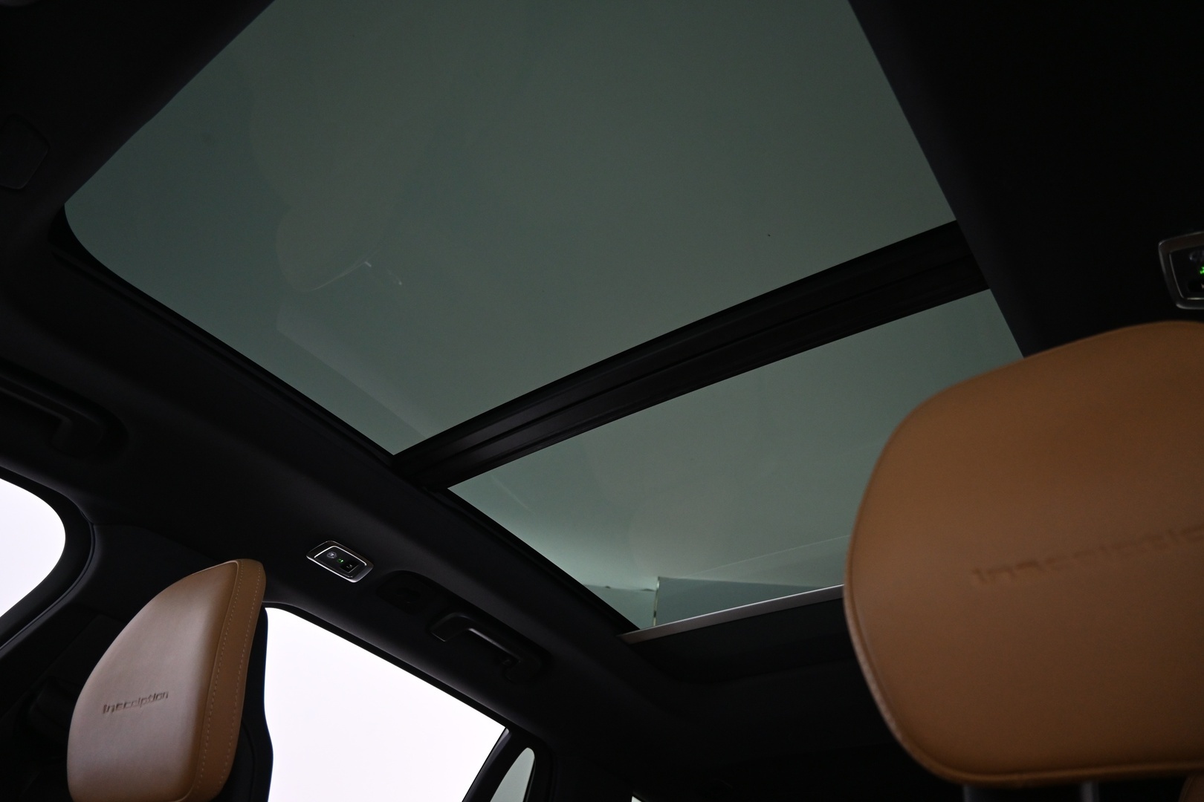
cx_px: 602
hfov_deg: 73.7
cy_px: 401
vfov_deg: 53.1
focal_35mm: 24
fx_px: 803
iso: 1250
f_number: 3.5
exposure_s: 1/25
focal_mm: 16
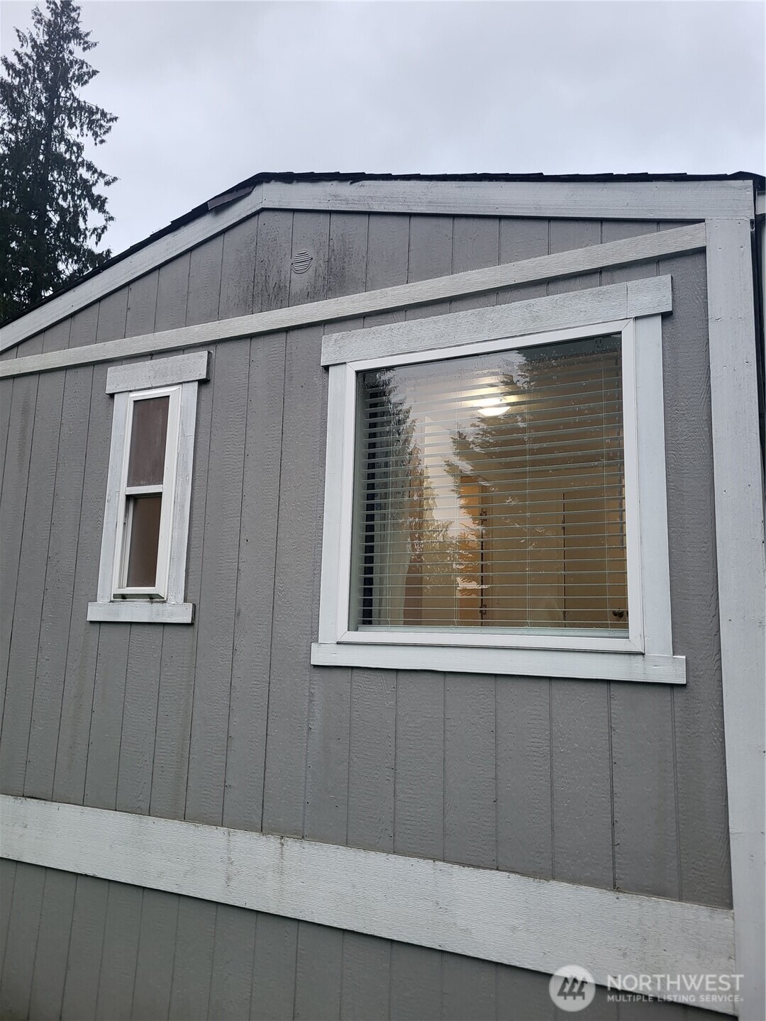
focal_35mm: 26
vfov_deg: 67.3
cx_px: 383
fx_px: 767
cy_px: 510
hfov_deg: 53.1
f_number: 1.8
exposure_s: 1/120
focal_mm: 5.4
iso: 125
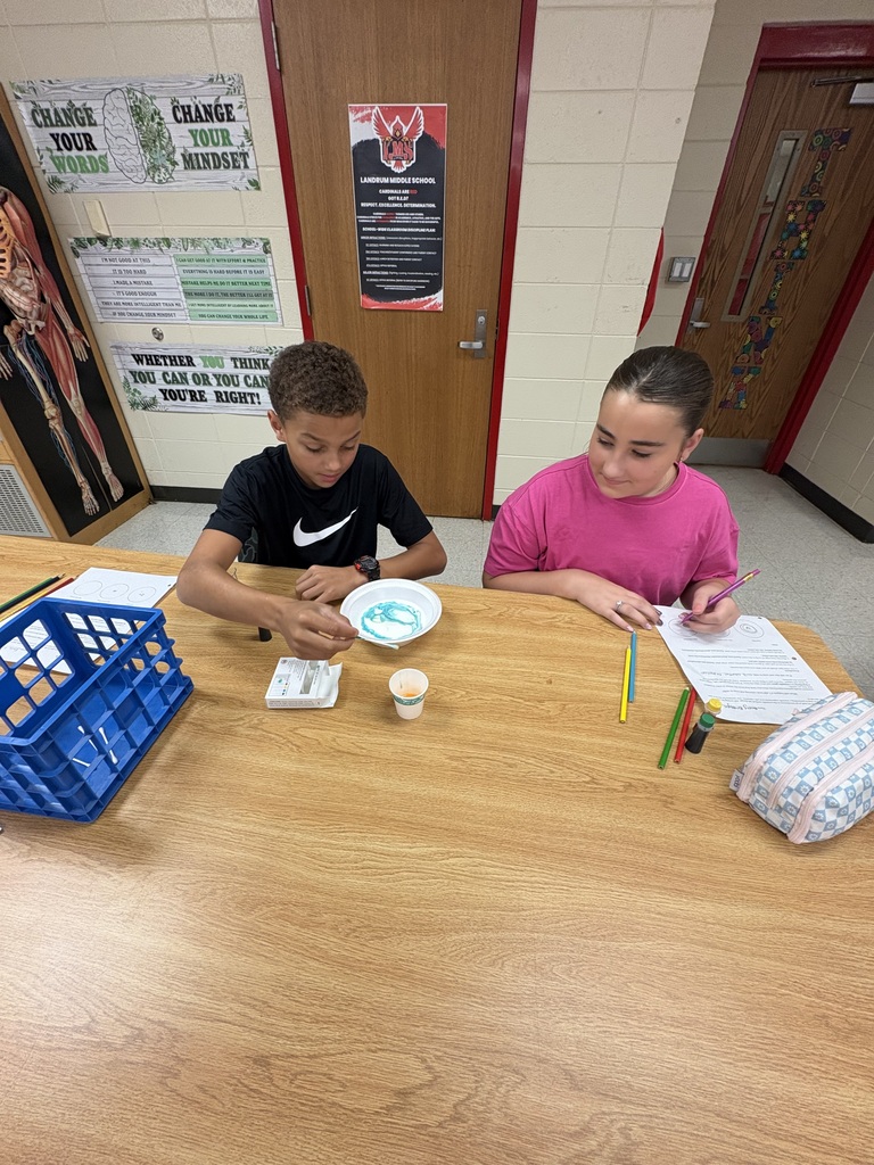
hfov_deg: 85.7
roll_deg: -1.4
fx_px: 471
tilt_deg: -35.0
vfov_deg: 102.1
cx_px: 437
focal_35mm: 14
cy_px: 582
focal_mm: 2.22
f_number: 2.2
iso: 200
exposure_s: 1/60
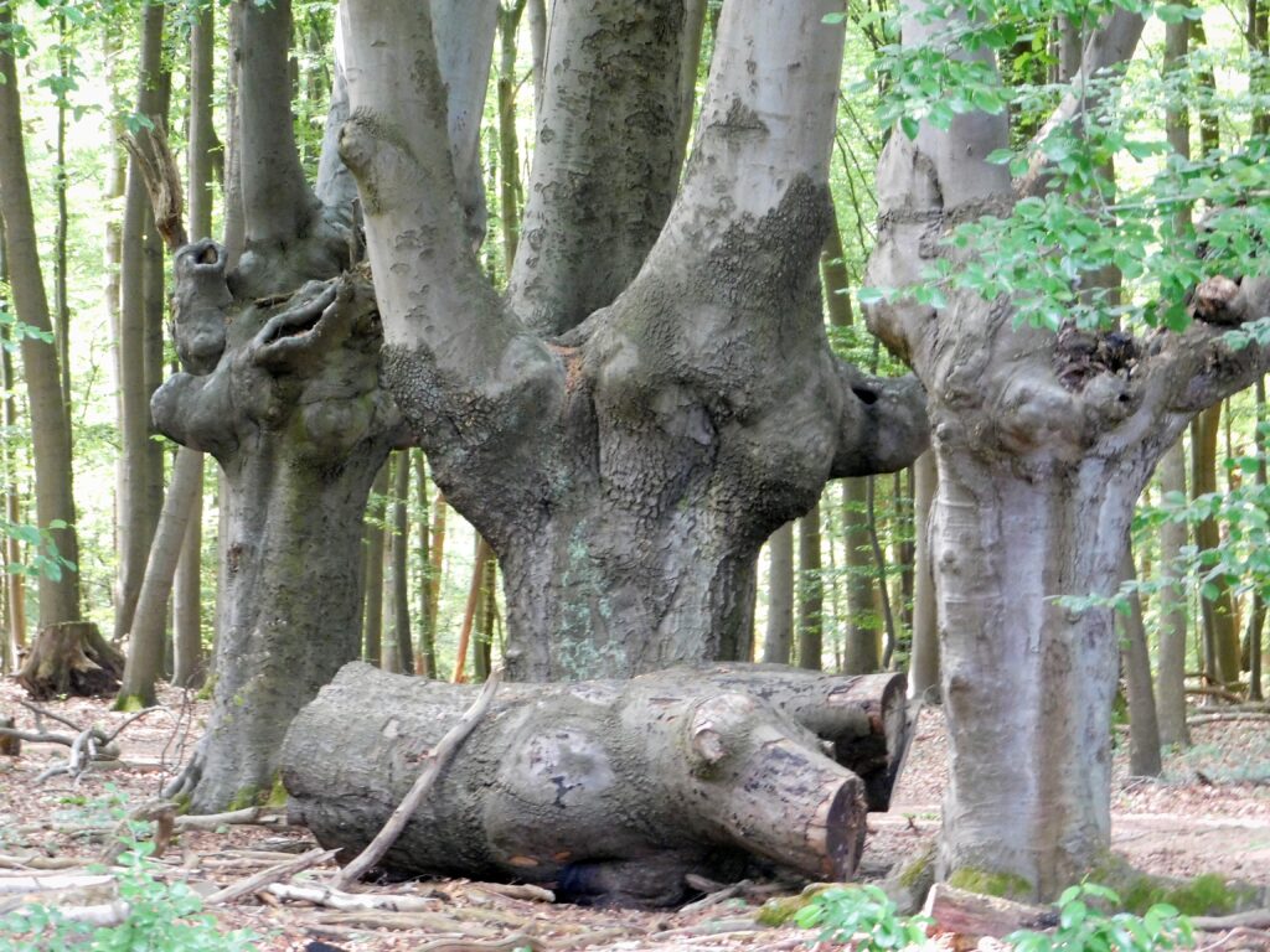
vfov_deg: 8.1
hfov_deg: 10.7
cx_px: 635
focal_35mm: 184
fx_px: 6751
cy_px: 476
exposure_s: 1/15
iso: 800
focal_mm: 32.7
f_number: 5.4
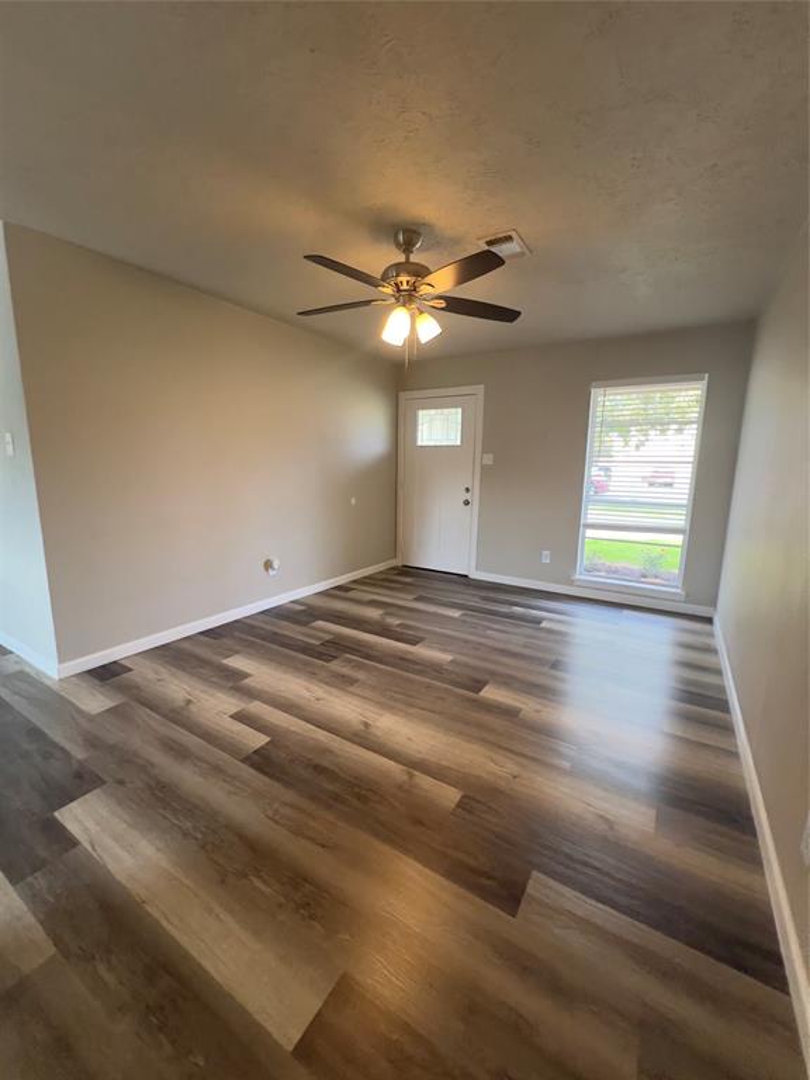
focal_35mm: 13
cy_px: 540
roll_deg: -1.9
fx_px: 406
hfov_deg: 89.9
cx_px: 405
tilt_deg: -7.2
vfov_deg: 106.2
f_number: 1.8
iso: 250
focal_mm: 1.57
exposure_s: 1/120
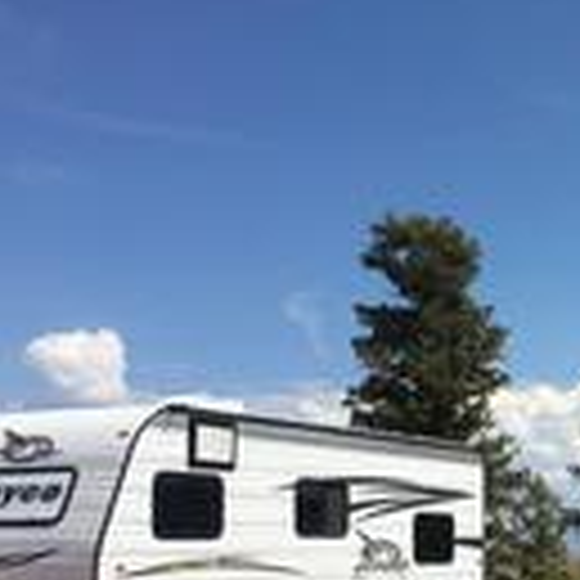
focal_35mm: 68
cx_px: 614
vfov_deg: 24.9
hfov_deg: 24.0
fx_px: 1289
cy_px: 472
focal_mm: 4.15
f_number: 2.2
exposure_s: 1/2079
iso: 25
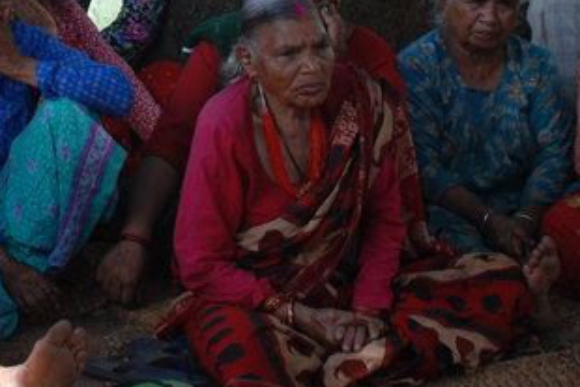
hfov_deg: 18.2
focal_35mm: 109
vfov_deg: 12.1
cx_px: -34
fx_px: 1757
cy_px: -141
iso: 200
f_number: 5.6
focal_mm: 22
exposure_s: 1/125
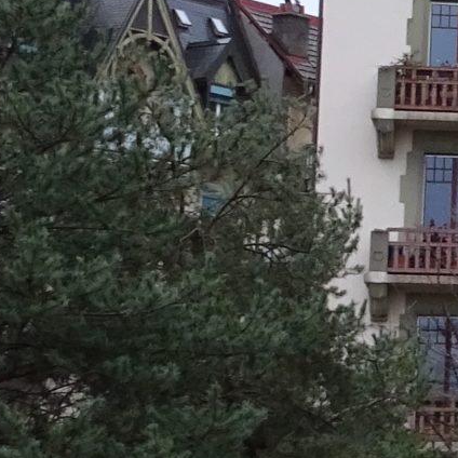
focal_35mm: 187
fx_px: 2799
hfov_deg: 8.3
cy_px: 158
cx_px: 1211
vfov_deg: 9.3
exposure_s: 1/40
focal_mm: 5.98
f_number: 4
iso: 200
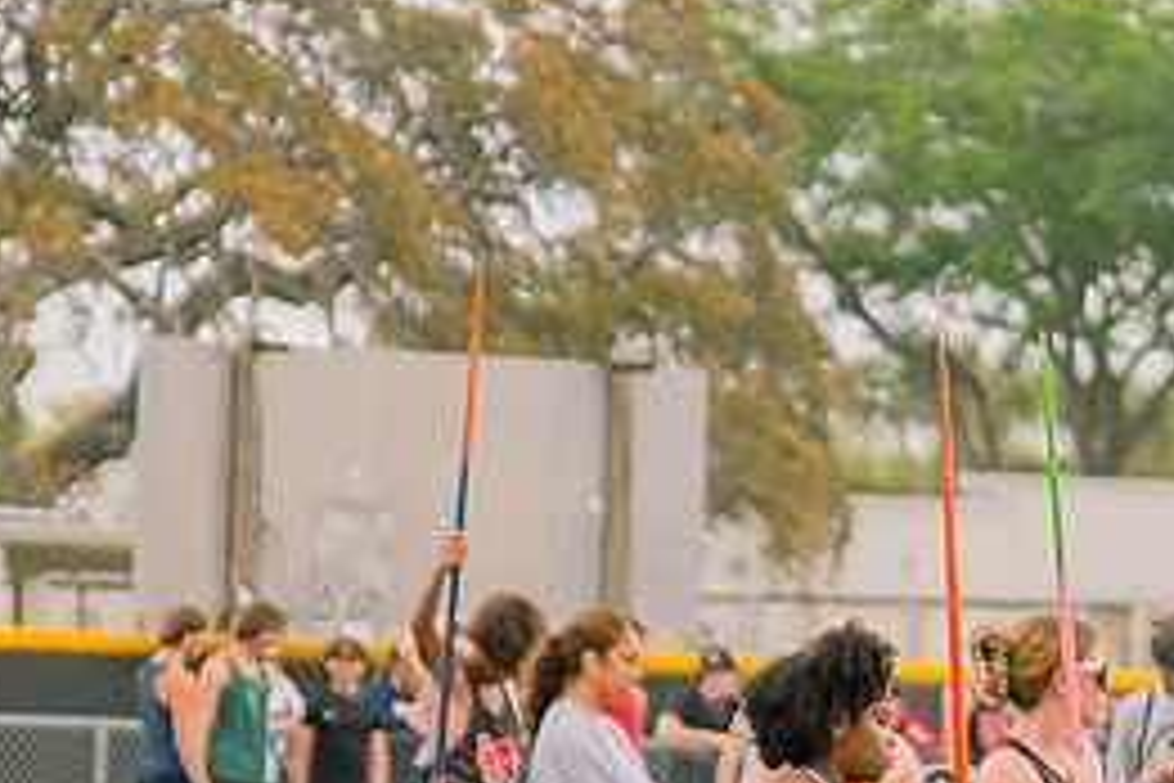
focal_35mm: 566
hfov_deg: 3.6
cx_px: 938
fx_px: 18456
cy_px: 855
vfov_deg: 2.4
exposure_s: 1/200
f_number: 4
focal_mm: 120
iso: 200
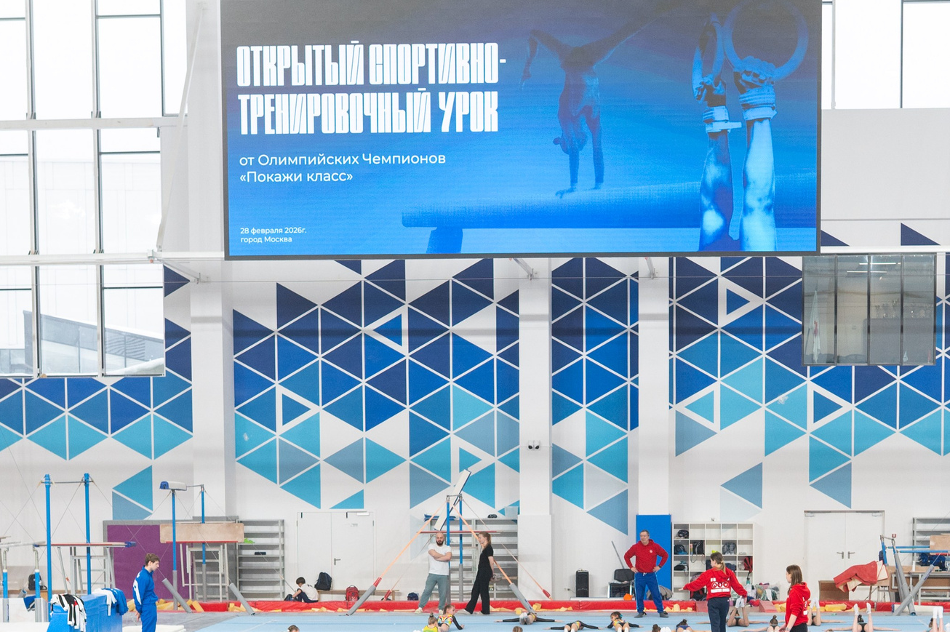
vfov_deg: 16.8
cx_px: 528
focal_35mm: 79
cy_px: 663
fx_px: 2083
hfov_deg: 25.7
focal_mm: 35
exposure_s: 1/800
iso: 800
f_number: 3.5
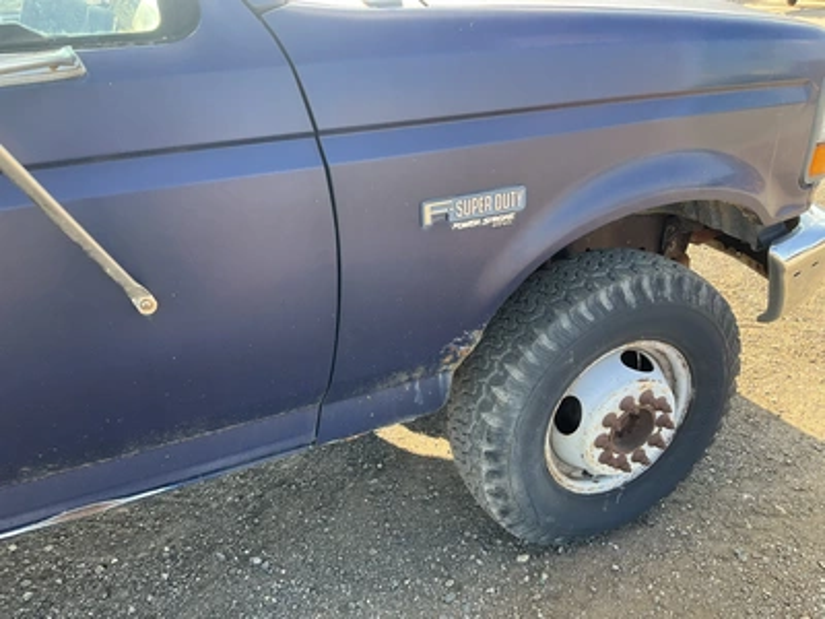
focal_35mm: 29
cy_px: 310
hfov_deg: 61.7
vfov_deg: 48.2
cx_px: 412
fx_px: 691
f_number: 1.8
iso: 25
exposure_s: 1/126
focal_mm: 3
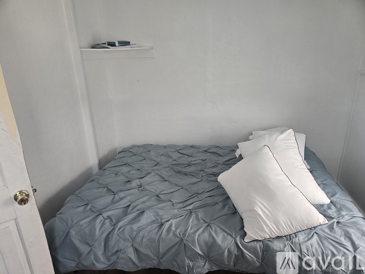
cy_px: 137
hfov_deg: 73.9
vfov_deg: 58.9
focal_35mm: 23
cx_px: 182
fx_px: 242
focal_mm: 5.4
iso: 160
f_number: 1.8
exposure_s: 1/180
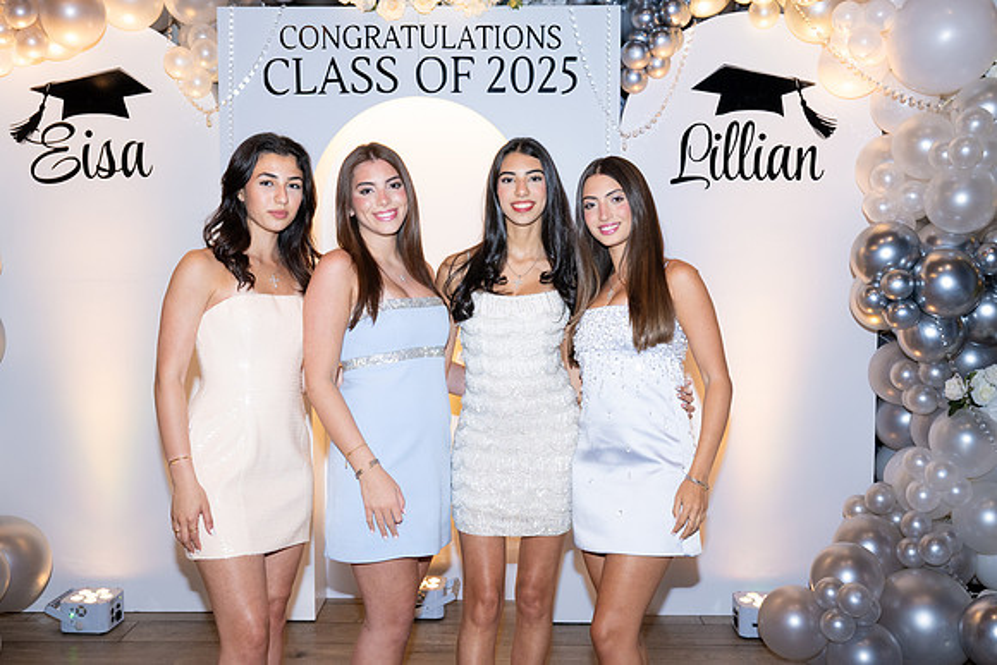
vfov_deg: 35.1
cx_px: 498
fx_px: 1053
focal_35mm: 38
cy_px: 332
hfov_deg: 50.7
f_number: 5.6
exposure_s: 1/80
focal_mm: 38
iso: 1000
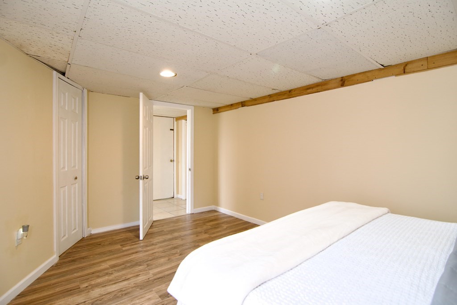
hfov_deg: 95.0
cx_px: 228
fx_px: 209
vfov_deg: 72.1
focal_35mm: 16
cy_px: 152
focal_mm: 11
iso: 400
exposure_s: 1/60
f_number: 4
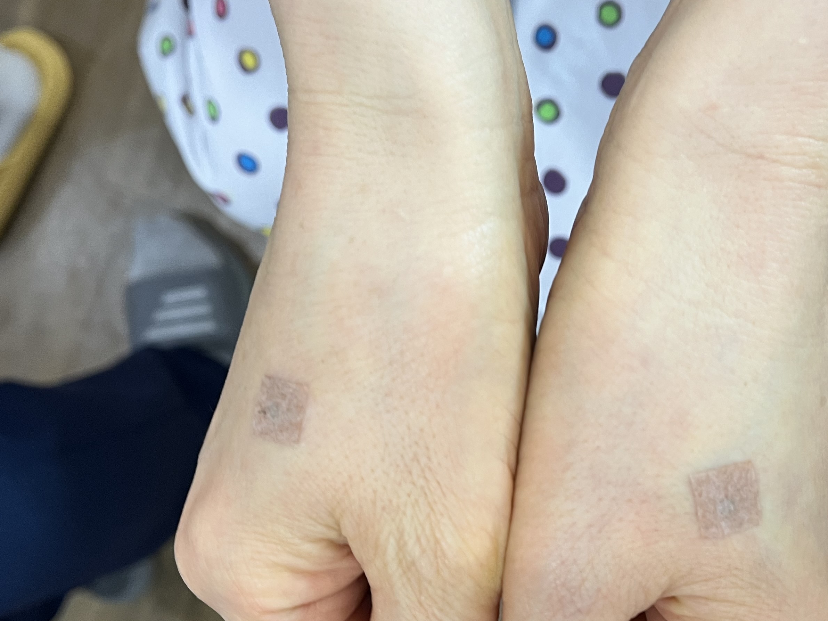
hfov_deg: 42.9
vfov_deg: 32.8
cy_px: 344
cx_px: 456
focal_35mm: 44
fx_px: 1052
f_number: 1.6
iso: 100
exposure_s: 1/60
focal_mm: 5.1
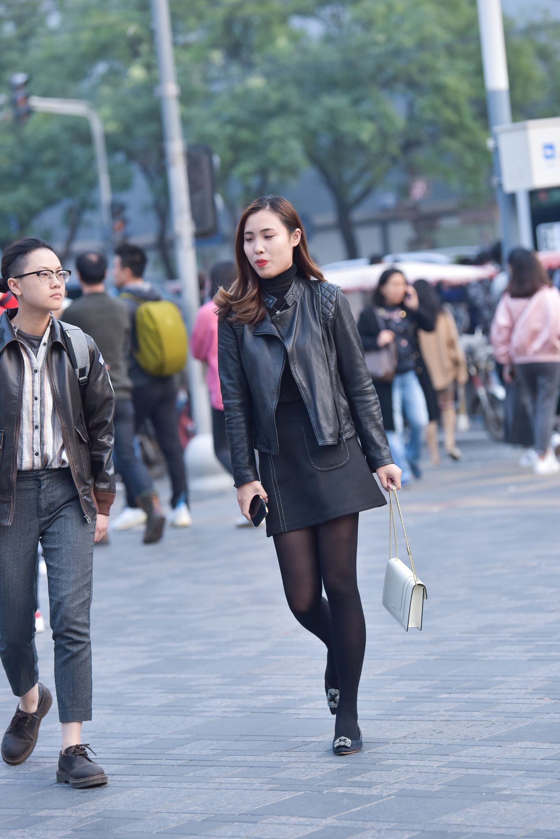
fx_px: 2611
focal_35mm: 112
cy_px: 420
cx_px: 280
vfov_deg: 18.3
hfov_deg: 12.2
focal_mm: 112
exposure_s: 1/800
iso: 640
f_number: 3.2
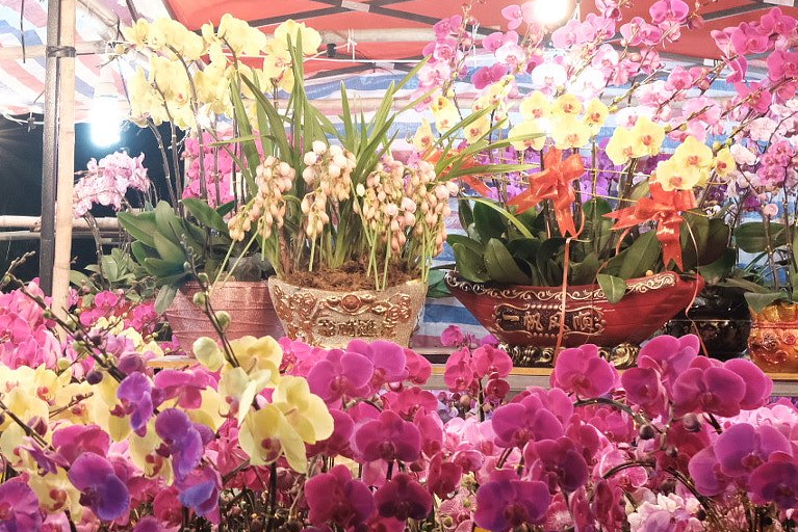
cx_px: 141
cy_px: 191
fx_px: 1619
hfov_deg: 27.1
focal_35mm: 73
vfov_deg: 18.6
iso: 3200
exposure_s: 1/60
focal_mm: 23
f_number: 5
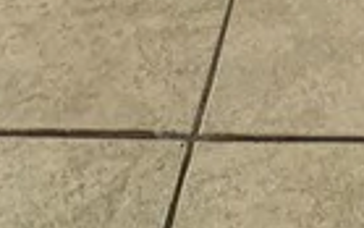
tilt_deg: -6.1
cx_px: 453
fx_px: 1082
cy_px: -734
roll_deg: +0.1
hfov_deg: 18.0
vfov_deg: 7.5
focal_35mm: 109
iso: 64
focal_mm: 2.22
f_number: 2.2
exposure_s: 1/99
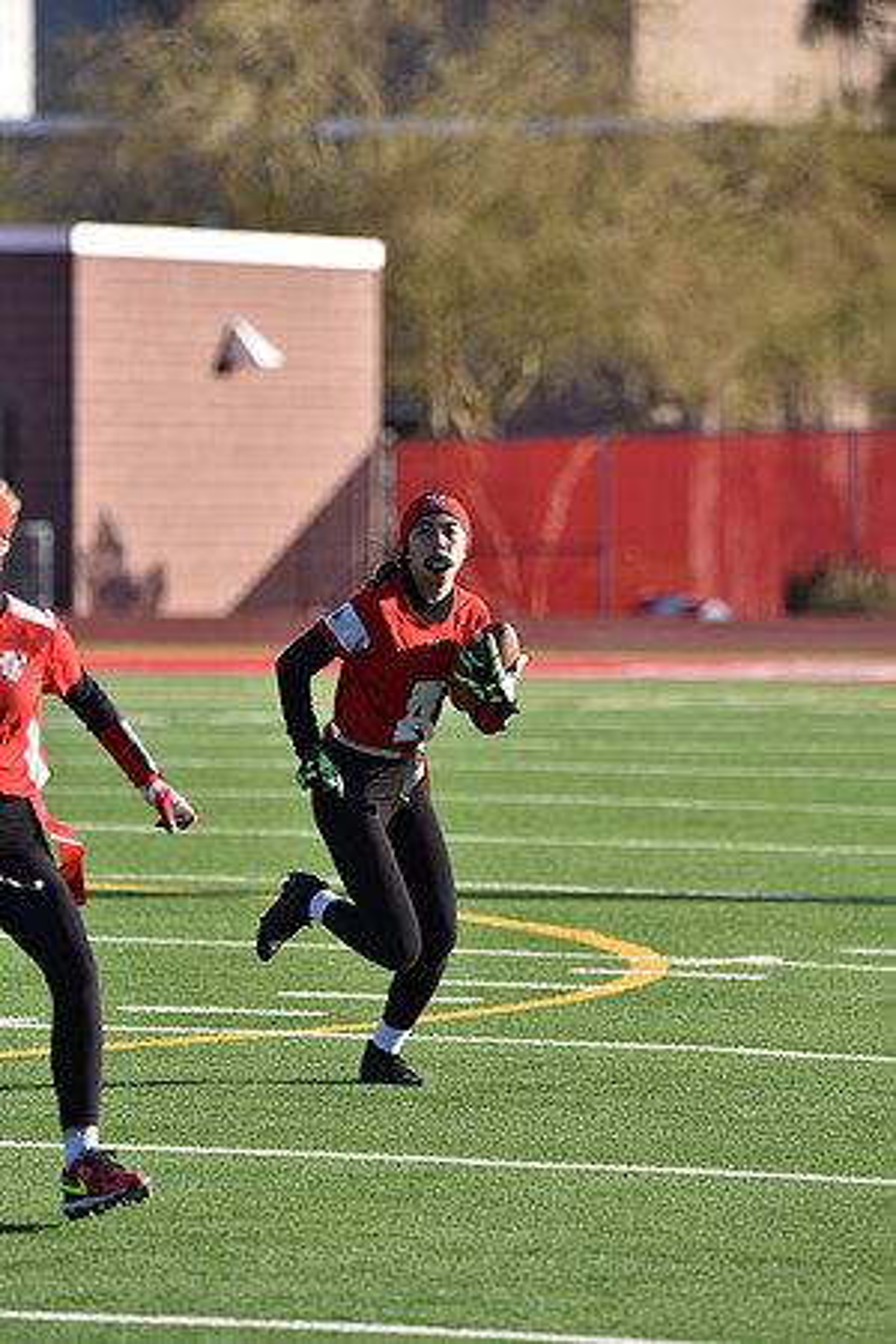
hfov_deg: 4.0
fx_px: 12692
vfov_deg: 6.1
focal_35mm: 340
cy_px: 672
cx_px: 448
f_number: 6
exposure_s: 1/1000
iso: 280
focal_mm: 340
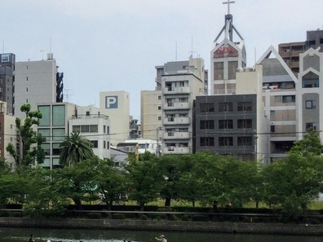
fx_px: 877
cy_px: 151
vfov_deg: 15.7
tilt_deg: +2.3
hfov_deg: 19.9
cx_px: -37
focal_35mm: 94
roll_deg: -1.0
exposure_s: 1/1538
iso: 25
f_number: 2.4
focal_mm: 3.3
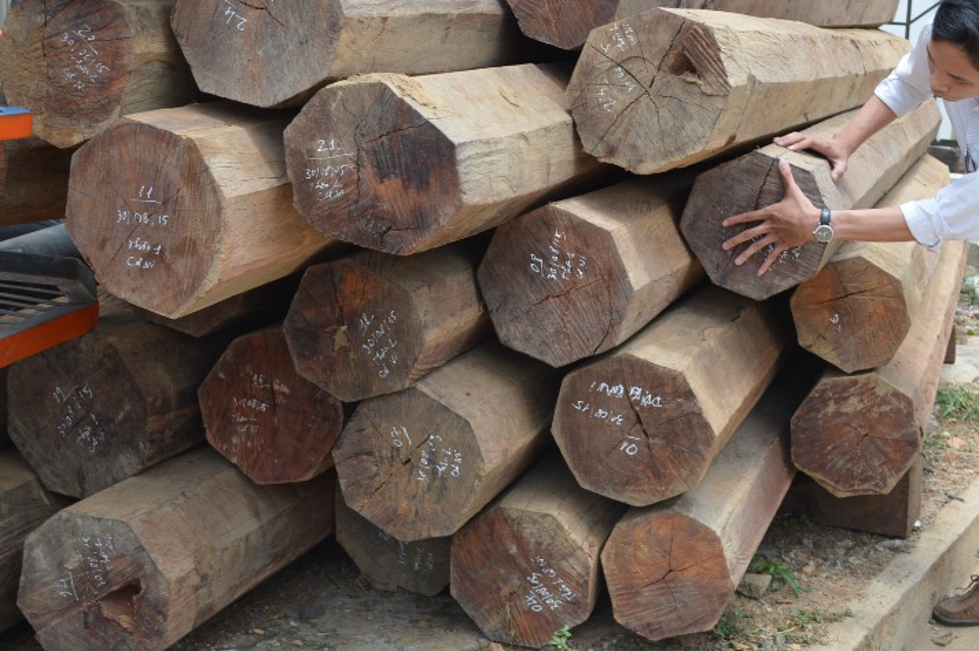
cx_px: 531
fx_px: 1521
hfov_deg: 35.6
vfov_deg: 24.1
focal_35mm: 56
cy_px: 242
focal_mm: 26
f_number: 5.6
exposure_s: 1/125
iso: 100
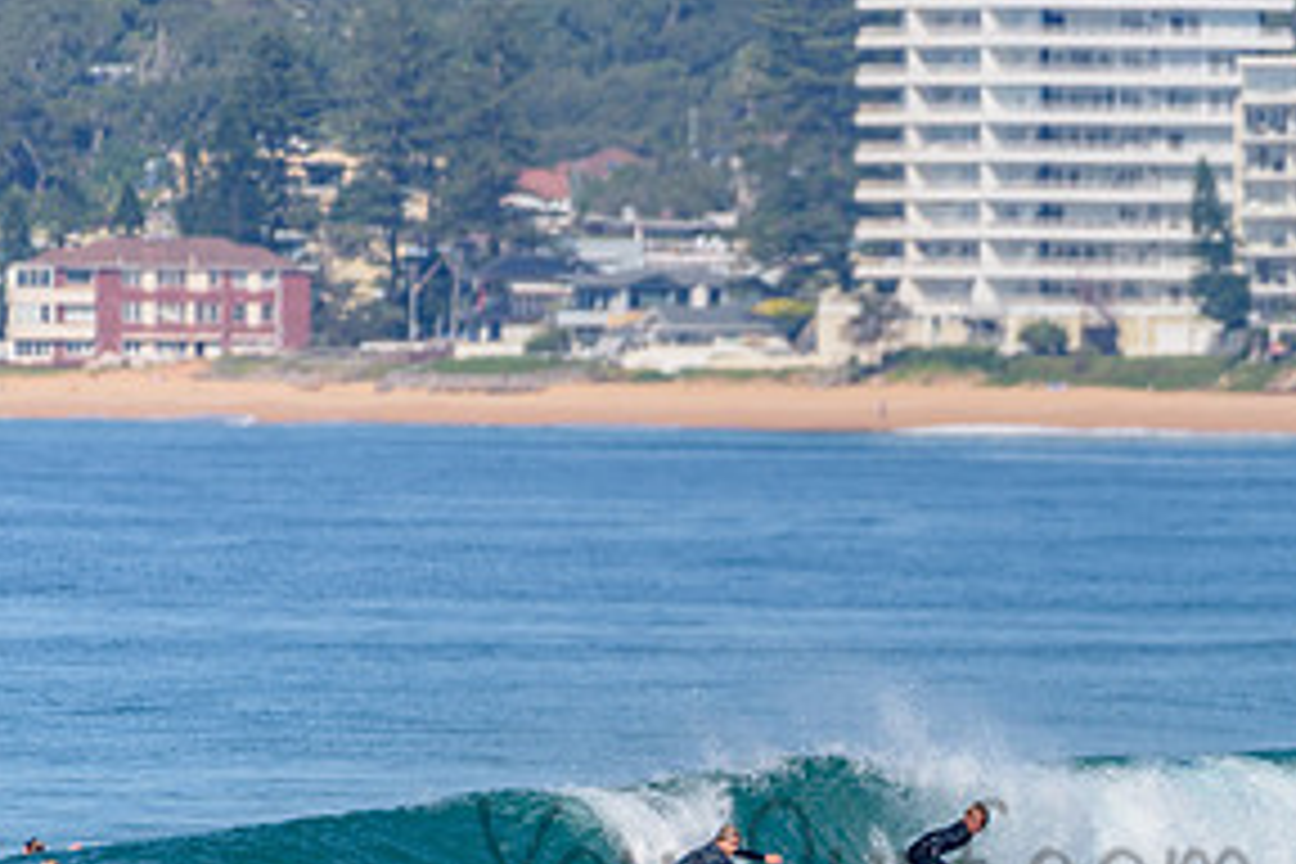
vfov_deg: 1.4
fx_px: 36249
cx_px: 940
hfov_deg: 2.0
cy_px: 830
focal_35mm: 1007
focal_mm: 500
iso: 110
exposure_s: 1/2000
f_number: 5.6
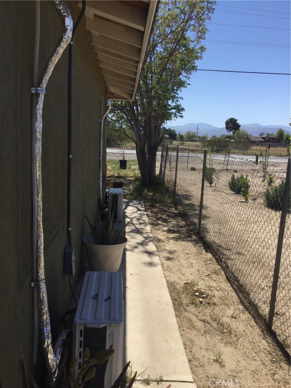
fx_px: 347
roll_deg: -1.3
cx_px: 146
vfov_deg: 58.4
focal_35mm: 31
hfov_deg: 45.4
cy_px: 194
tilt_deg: -8.9
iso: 25
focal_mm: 3.3
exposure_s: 1/1538
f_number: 2.4
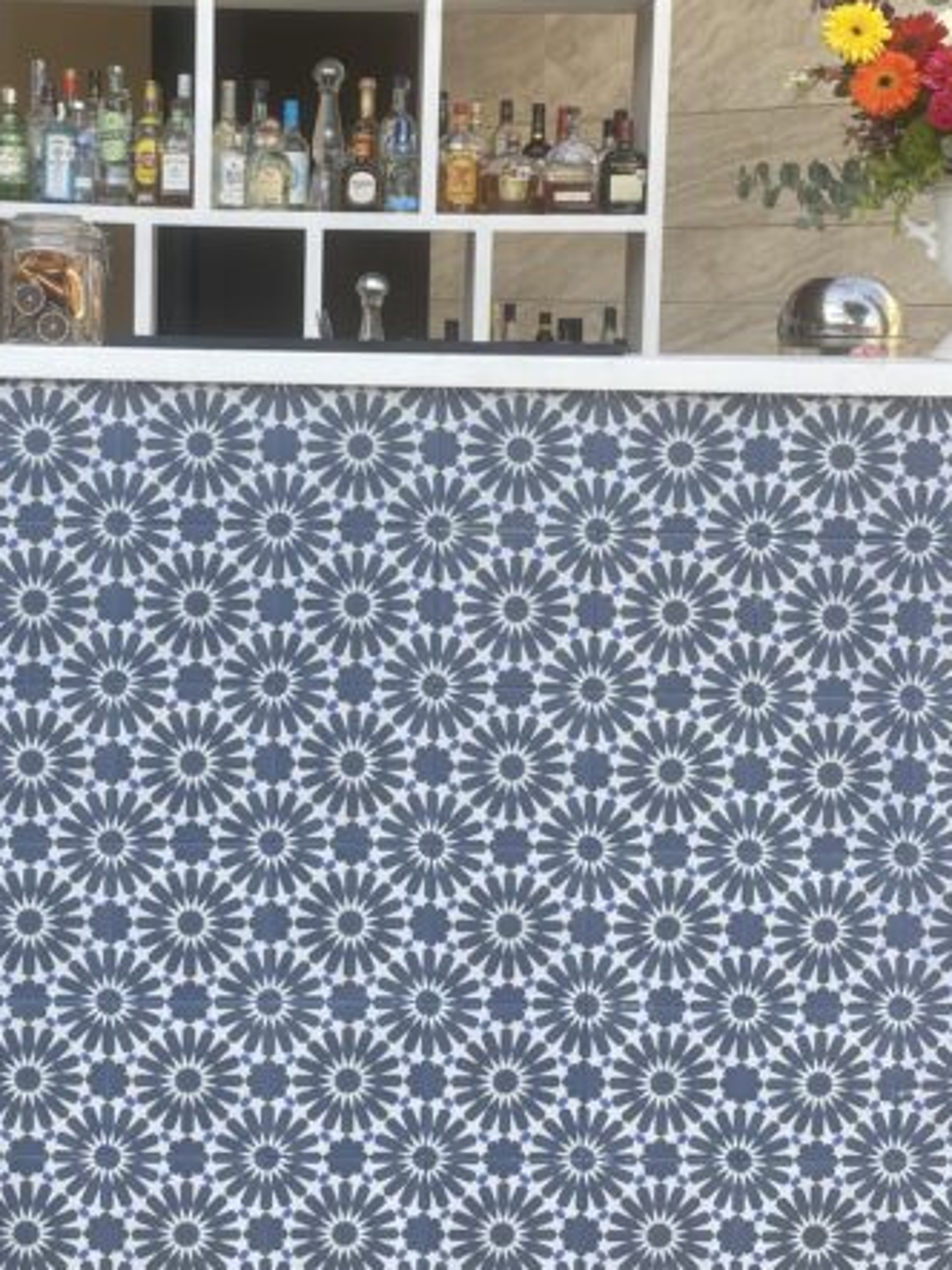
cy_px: 410
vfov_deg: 39.9
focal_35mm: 47
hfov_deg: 30.7
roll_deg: -0.6
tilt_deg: -2.7
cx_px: 327
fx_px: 1724
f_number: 1.8
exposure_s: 1/345
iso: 32
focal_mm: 4.25
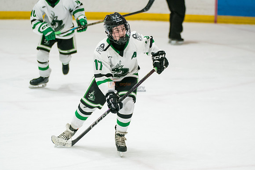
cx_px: 127
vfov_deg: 7.6
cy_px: 85
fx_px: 1282
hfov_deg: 11.4
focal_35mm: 181
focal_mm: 120
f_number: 3.2
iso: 3200
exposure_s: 1/1000
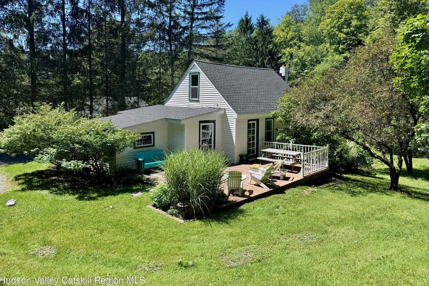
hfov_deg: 69.4
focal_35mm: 26
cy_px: 128
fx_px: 310
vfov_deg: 49.5
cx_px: 221
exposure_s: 1/2105
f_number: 1.78
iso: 80
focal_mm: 6.76
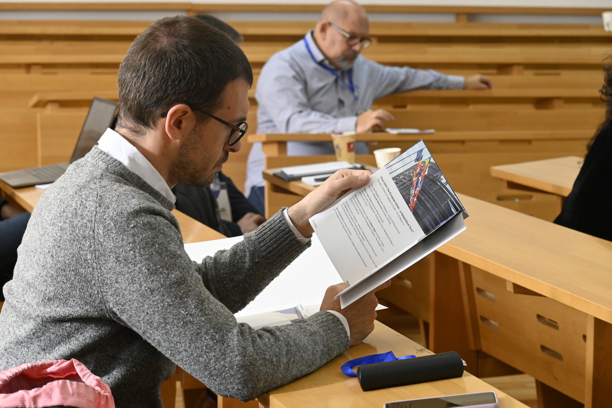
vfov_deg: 11.6
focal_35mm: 118
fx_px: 2015
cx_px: 306
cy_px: 204
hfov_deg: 17.3
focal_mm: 79
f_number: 7.1
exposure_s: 1/125
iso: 3200
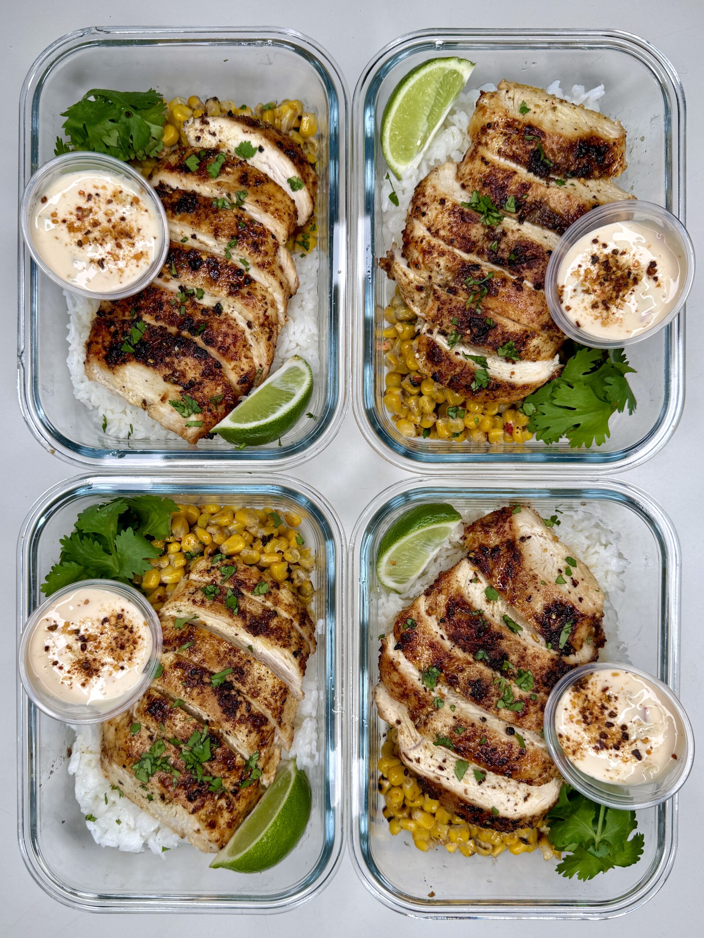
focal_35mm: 24
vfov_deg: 71.6
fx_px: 651
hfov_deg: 56.8
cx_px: 352
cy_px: 469
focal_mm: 6.76
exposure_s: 1/344
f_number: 1.78
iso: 80
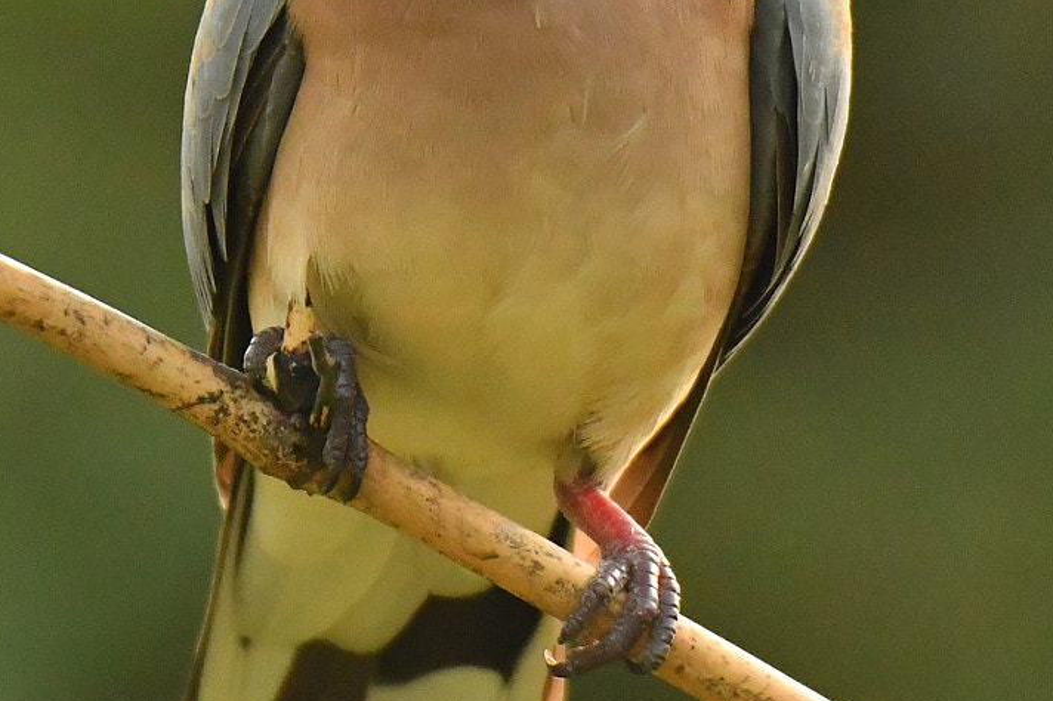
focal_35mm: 2696
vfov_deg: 0.5
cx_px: 297
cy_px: 65
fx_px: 78818
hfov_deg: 0.8
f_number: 6.3
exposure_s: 1/2000
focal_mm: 600
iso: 3200
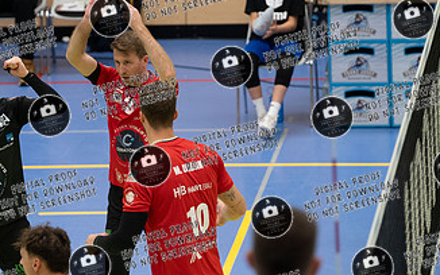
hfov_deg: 6.6
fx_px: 3803
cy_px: 83
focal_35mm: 317
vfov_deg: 4.1
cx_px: 138
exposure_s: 1/1250
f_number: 3.2
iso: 2500
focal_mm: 175
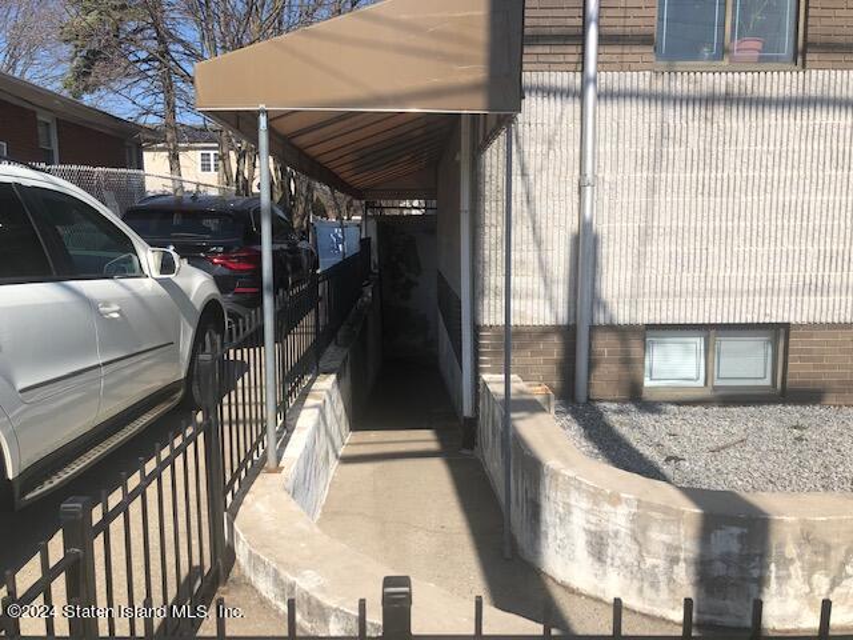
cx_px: 426
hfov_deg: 63.4
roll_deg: +0.2
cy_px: 320
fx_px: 690
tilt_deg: -7.6
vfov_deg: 49.7
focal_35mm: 28
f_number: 1.8
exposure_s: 1/2433
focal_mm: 3.99
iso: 20
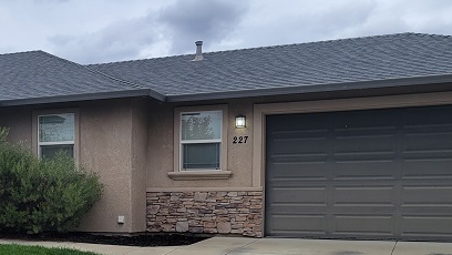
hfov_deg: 36.5
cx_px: 126
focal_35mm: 56
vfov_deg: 21.0
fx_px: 672
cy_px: 228
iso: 40
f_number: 1.8
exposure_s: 1/742
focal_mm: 5.4
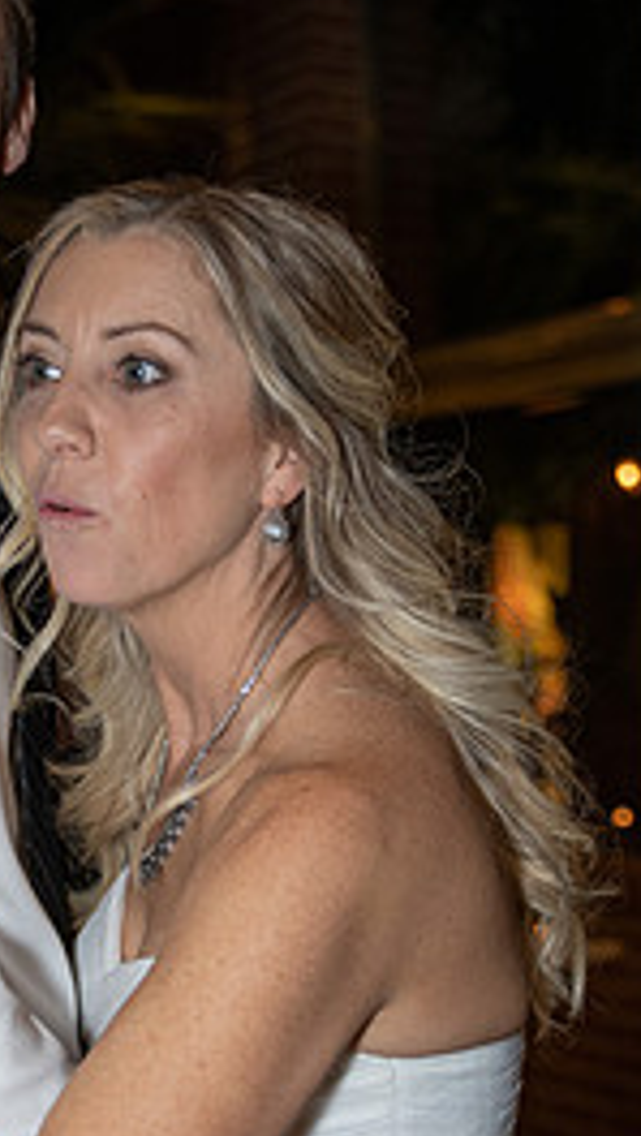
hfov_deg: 18.2
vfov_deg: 31.6
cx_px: 133
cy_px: 744
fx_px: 1989
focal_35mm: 66
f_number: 2.8
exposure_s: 1/125
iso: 2000
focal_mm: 37
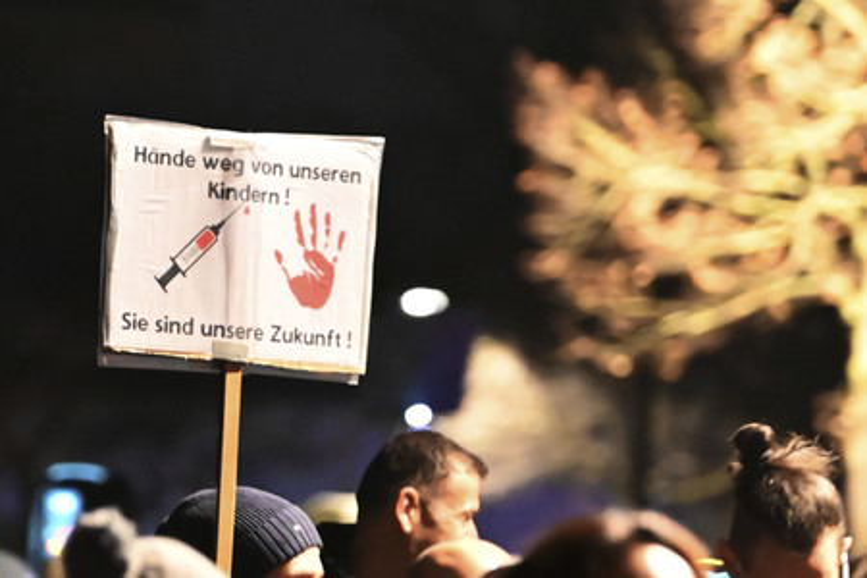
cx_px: 434
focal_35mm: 125
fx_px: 3010
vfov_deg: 11.0
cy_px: 289
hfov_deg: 16.4
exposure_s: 1/25
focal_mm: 125
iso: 12800
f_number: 2.8
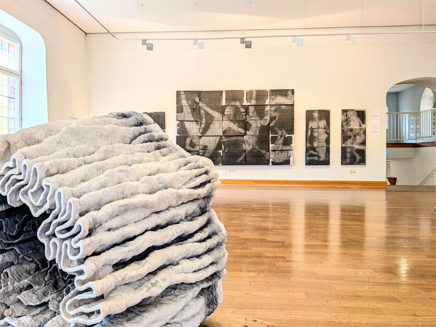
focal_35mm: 24
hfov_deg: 71.6
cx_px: 218
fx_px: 302
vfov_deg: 56.9
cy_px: 164
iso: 39
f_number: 1.68
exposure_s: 1/100
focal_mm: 6.9
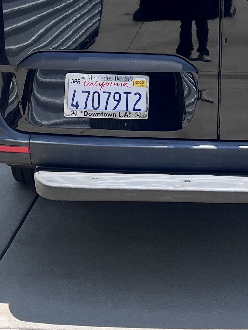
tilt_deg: -2.8
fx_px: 993
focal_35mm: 104
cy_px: -67
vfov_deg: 18.0
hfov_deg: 14.2
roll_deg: +0.8
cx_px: 182
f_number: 1.6
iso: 50
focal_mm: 5.1
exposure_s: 1/2755
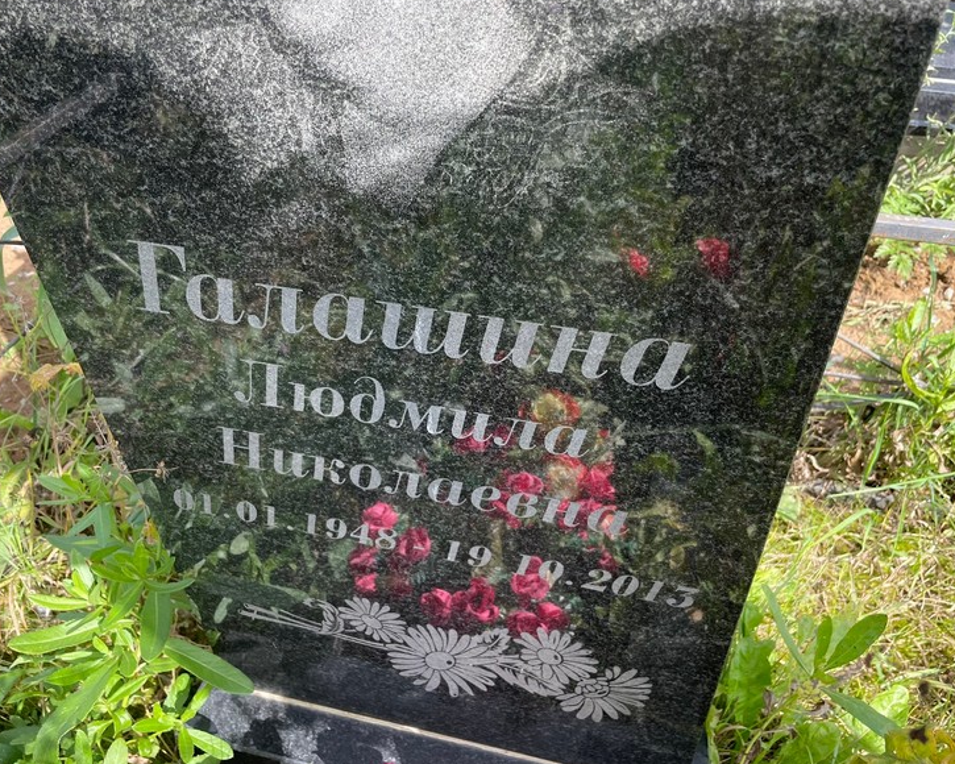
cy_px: 375
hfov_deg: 62.2
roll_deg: +2.1
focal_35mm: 28
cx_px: 486
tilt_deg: -43.5
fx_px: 791
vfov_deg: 51.5
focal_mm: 4.2
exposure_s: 1/1289
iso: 32
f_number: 1.6
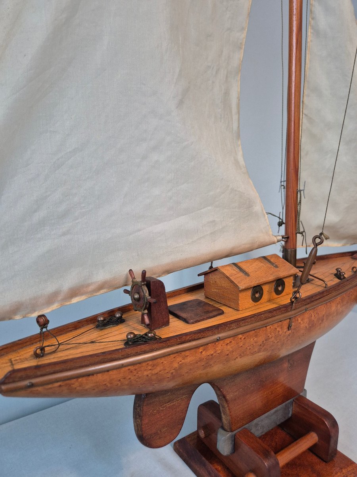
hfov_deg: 58.9
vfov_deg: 73.9
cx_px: 178
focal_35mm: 23
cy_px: 238
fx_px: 316
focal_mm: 5.4
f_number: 1.8
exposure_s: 1/100
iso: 500
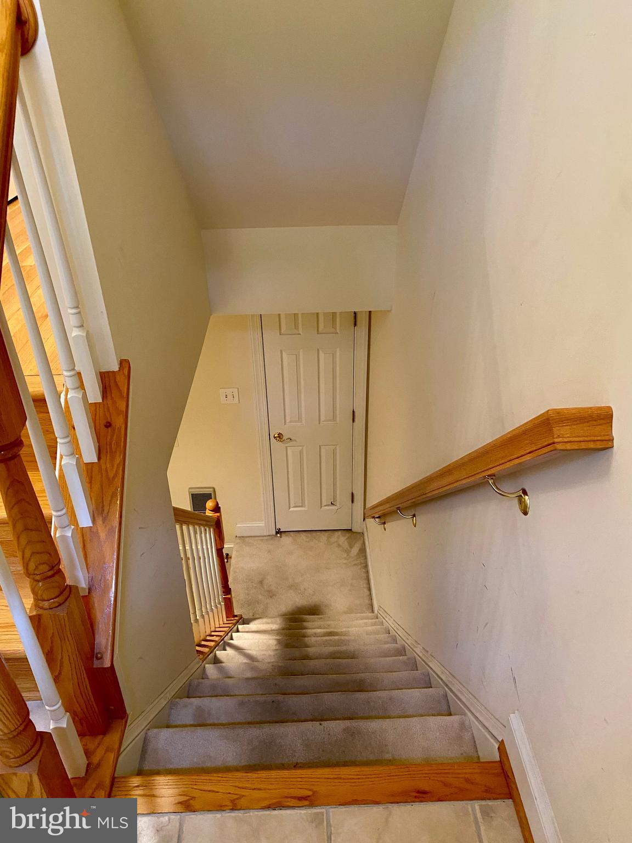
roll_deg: +0.7
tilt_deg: -30.7
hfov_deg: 53.1
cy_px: 422
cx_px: 316
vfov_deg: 67.3
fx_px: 633
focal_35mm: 26
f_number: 1.8
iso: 200
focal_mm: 4.25
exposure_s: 1/60
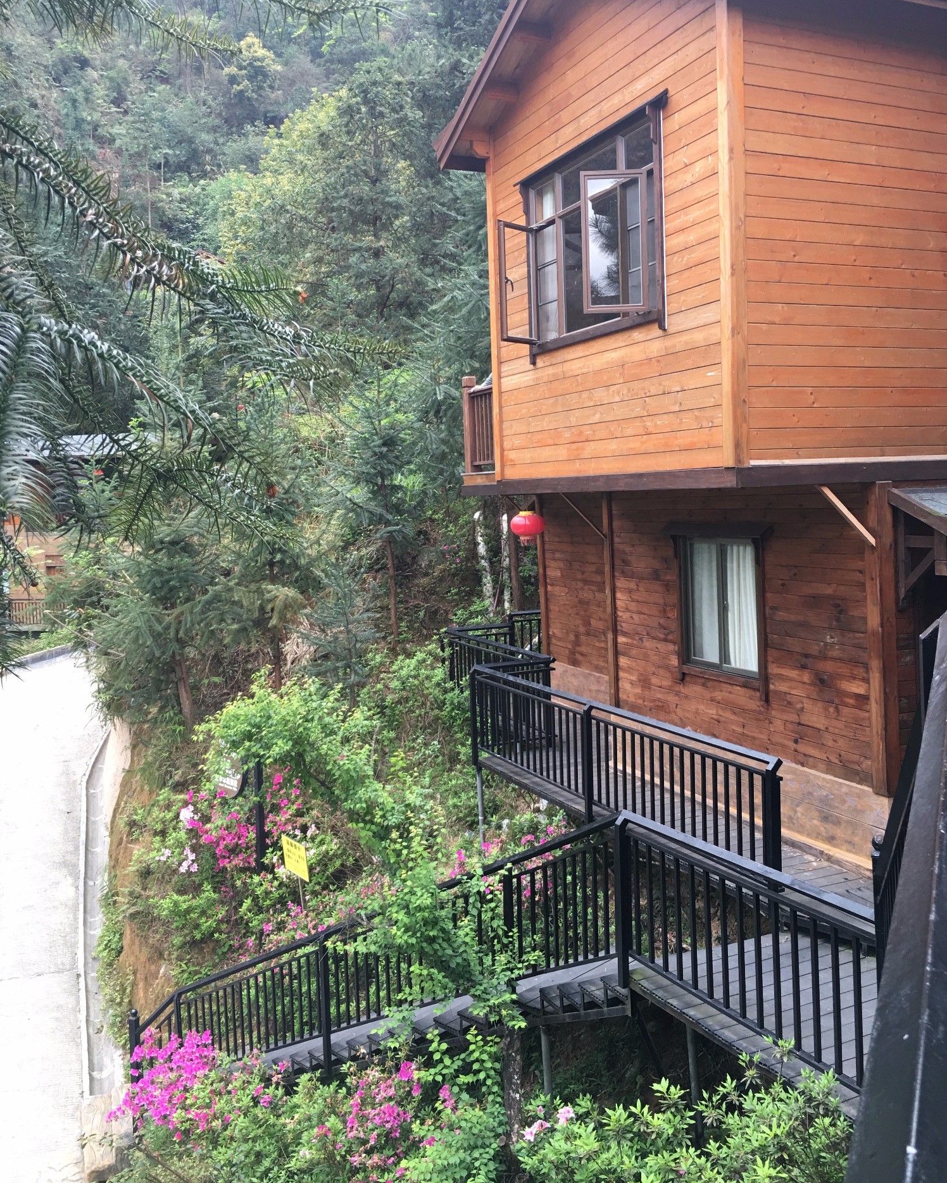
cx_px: 468
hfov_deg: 47.1
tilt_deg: -1.0
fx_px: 1086
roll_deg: +2.1
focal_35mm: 31
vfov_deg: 57.1
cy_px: 541
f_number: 2.2
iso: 25
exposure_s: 1/33
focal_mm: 4.15
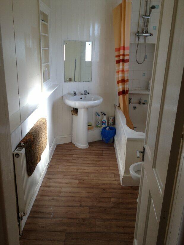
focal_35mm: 35
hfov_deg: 40.7
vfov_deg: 52.6
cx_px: 92
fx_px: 248
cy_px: 122
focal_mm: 4.28
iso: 80
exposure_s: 1/120
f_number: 2.4
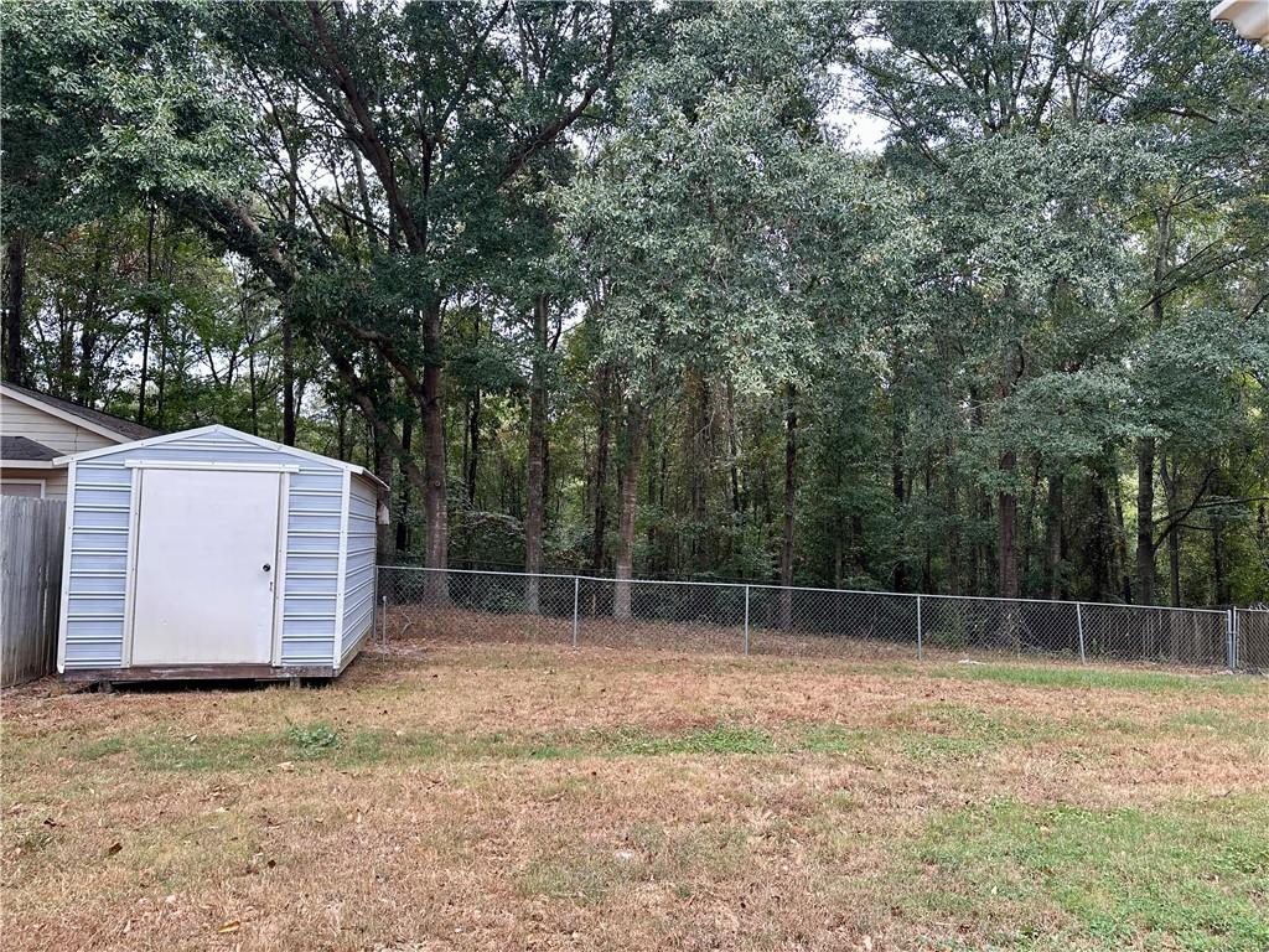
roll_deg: -1.3
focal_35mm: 24
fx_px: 880
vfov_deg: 56.8
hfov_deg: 71.6
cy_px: 476
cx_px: 634
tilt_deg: +3.5
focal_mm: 6.86
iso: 80
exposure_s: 1/203
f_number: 1.78
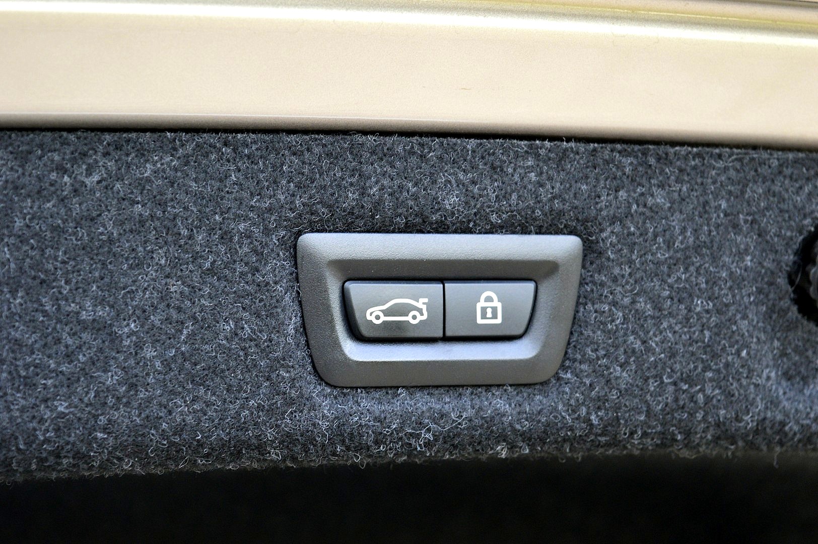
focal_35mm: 82
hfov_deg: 24.6
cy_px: 272
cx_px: 409
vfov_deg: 16.5
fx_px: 1873
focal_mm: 55
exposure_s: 1/60
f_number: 6.3
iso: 800
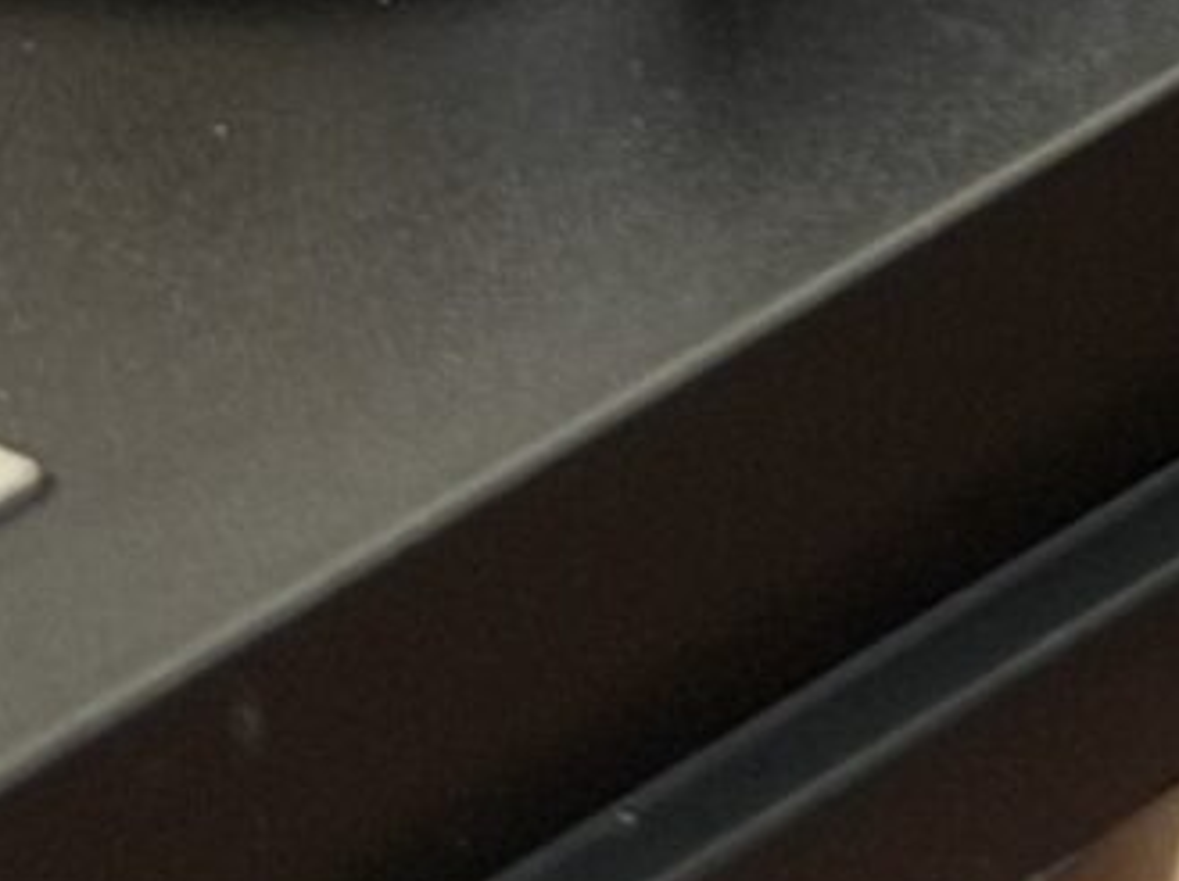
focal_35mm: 374
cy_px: -1246
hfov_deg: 5.3
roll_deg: -2.2
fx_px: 12724
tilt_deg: -36.5
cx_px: 1247
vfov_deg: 3.9
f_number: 1.78
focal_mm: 6.76
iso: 64
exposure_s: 1/620
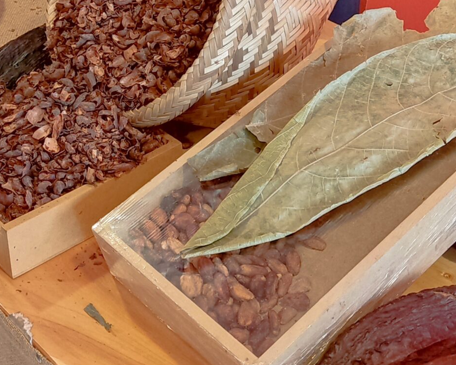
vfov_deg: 22.6
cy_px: 82
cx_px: 190
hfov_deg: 28.3
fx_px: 904
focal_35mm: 67
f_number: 1.79
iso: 489
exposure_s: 1/50
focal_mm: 4.71
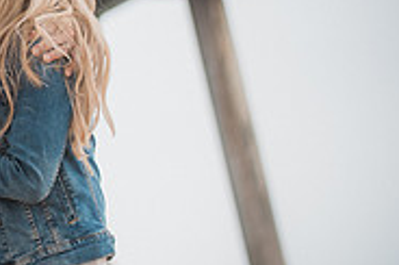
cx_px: -156
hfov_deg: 12.5
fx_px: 1748
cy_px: 97
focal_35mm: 158
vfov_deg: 8.7
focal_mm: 50
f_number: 1.4
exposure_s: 1/1600
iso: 160
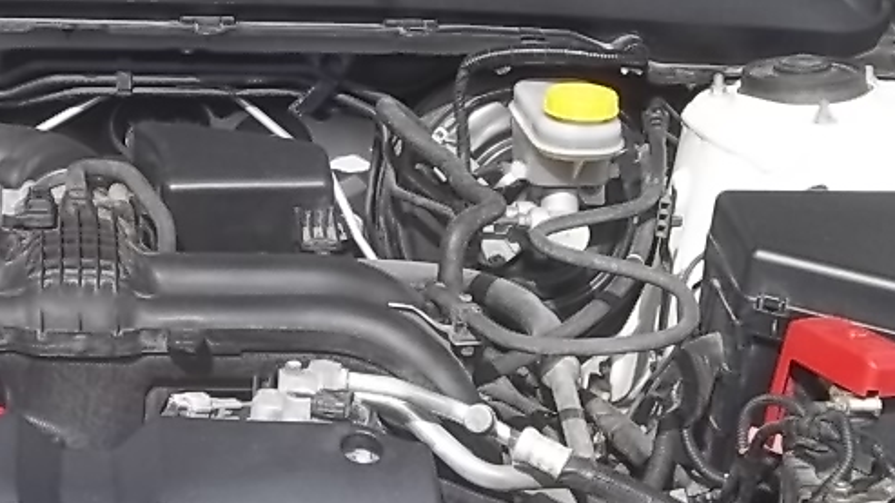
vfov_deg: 12.2
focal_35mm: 99
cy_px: 80
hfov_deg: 21.1
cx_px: 98
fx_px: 2349
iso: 64
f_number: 3.86
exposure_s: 1/250
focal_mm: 6.17
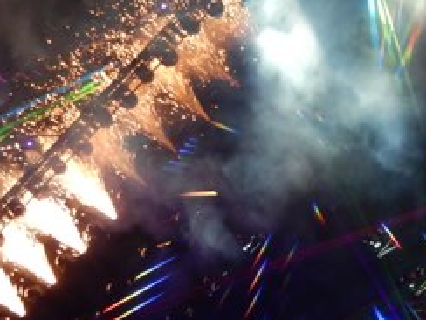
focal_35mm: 105
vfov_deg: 13.9
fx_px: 1292
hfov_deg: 18.2
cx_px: 445
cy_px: 311
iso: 200
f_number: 3.8
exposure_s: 1/30
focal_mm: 5.7
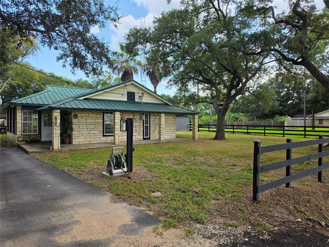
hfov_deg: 73.9
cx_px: 164
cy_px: 124
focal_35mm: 23
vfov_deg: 58.9
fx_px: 219
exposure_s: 1/230
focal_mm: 6.5
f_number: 1.4
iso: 10
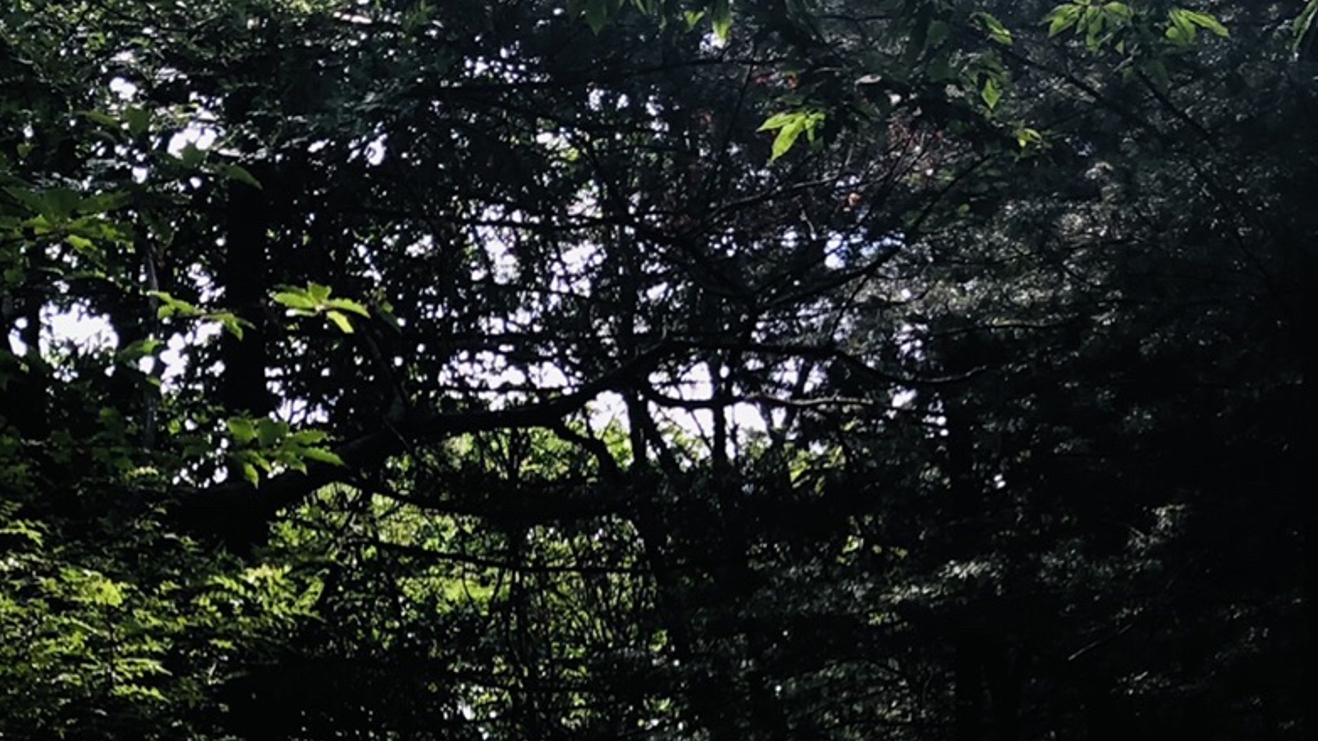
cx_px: 566
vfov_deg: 14.0
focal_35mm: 78
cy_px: 1268
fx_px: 2726
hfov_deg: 27.2
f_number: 1.8
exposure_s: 1/227
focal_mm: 3.99
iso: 20
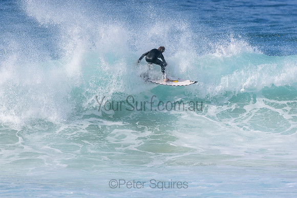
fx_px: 6189
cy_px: 99
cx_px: 148
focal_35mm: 750
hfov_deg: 2.7
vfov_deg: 1.8
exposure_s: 1/2000
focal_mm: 500
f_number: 5.6
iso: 250
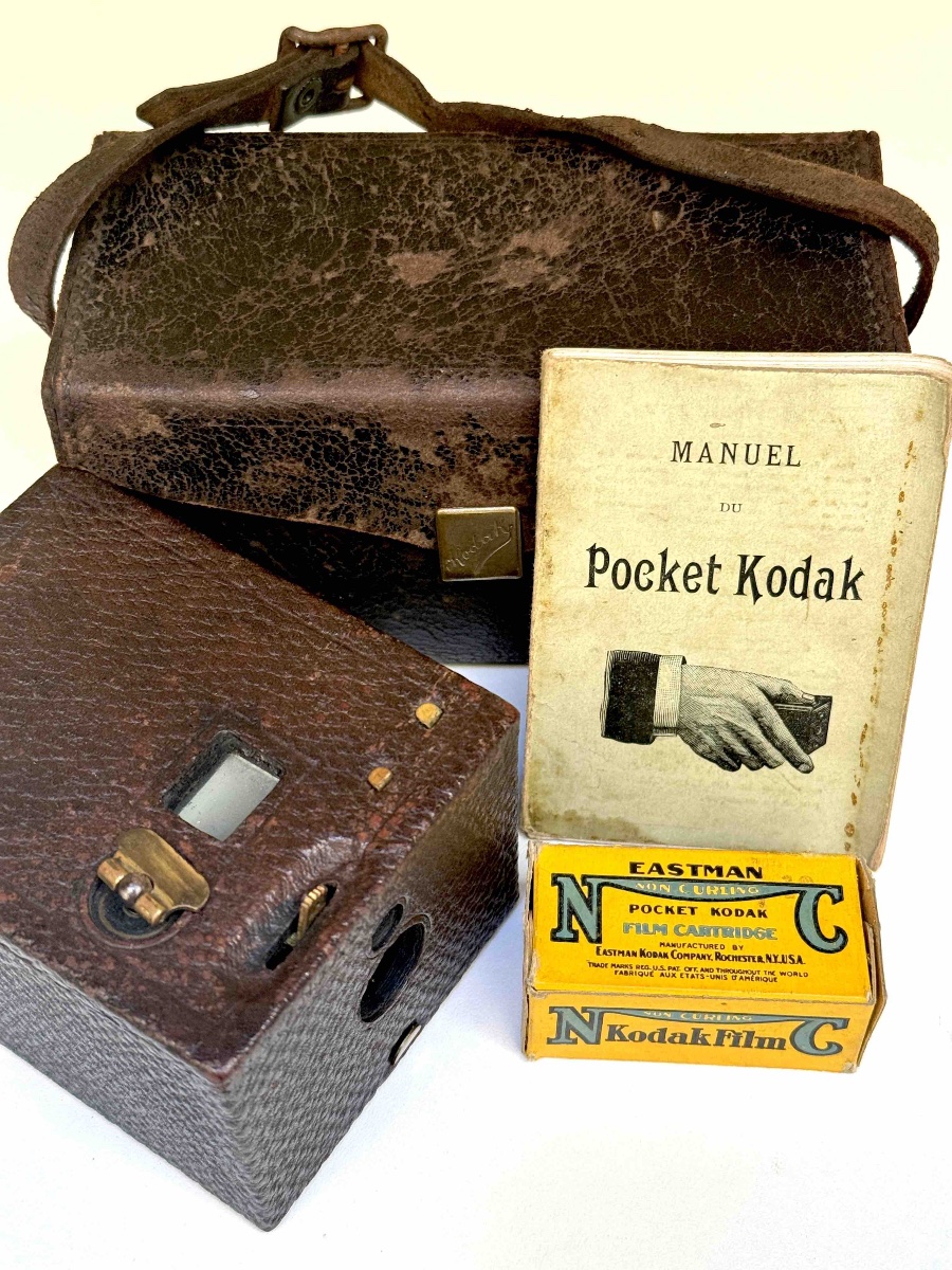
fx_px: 1760
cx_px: 476
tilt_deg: -51.8
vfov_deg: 39.7
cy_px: 635
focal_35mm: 48
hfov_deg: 30.3
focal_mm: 6.76
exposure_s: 1/72
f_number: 1.78
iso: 100
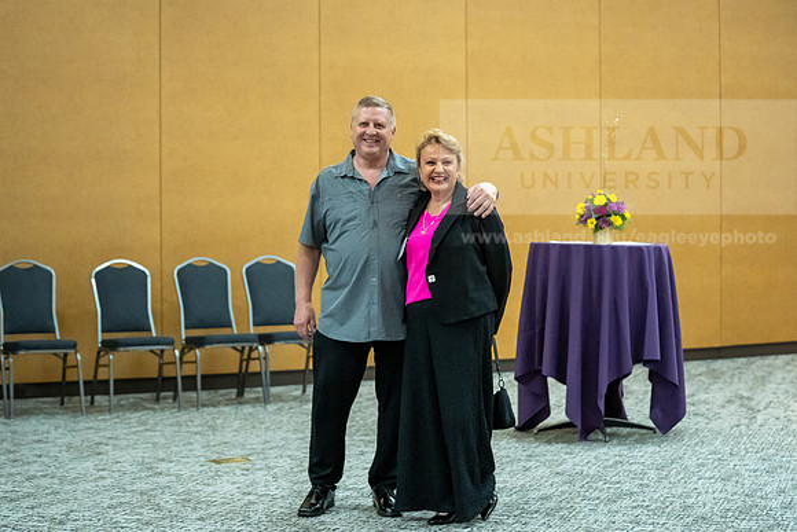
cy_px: 255
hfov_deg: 27.1
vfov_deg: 18.3
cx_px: 416
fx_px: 1651
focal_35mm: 75
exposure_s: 1/320
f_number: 2.8
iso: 5000
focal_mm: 70
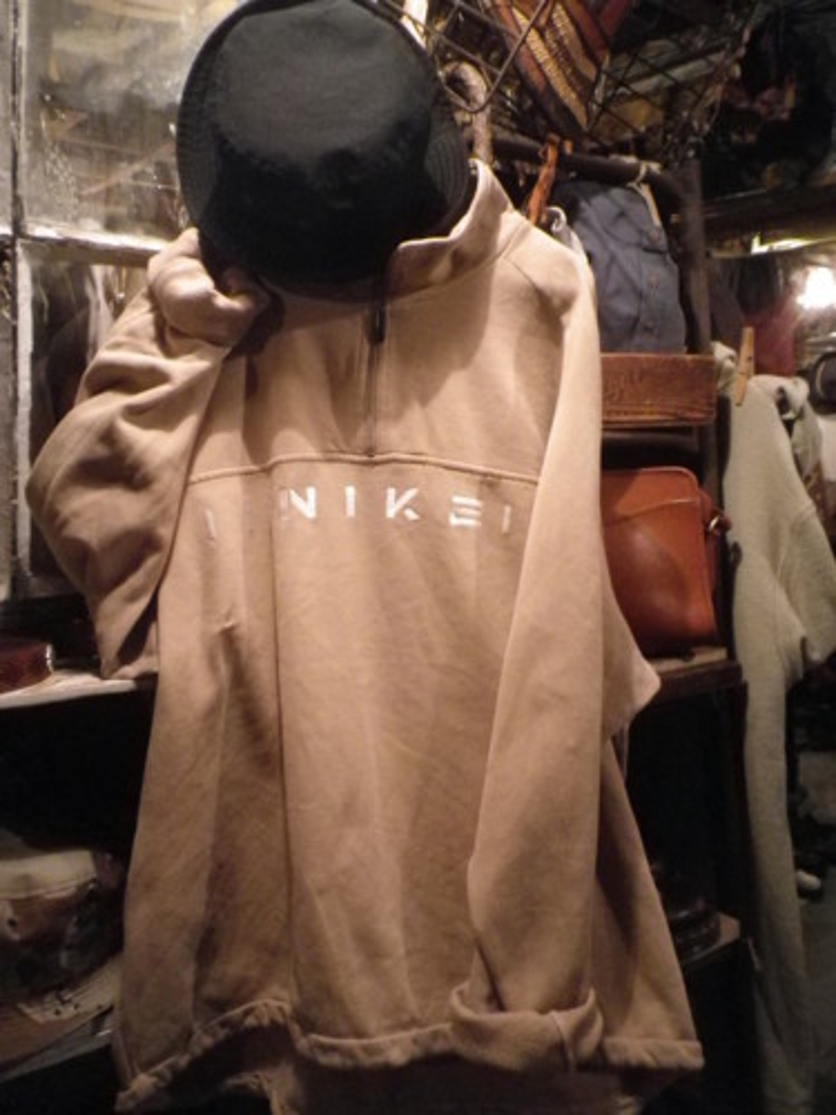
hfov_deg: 49.7
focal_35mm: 28
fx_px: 902
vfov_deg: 63.4
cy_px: 558
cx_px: 418
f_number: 3.5
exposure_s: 1/20
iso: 800
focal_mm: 5.05
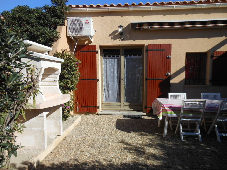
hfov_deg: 69.4
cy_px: 85
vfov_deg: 54.9
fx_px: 164
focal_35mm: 25
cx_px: 114
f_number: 3.2
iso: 80
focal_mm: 4.5
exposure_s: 1/1000
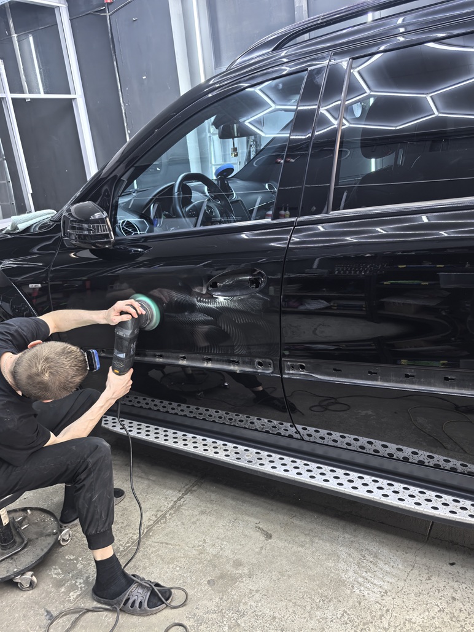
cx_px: 237
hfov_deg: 51.4
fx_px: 493
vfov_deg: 65.3
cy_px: 316
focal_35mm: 27
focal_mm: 6.98
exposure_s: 1/100
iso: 100
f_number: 1.4
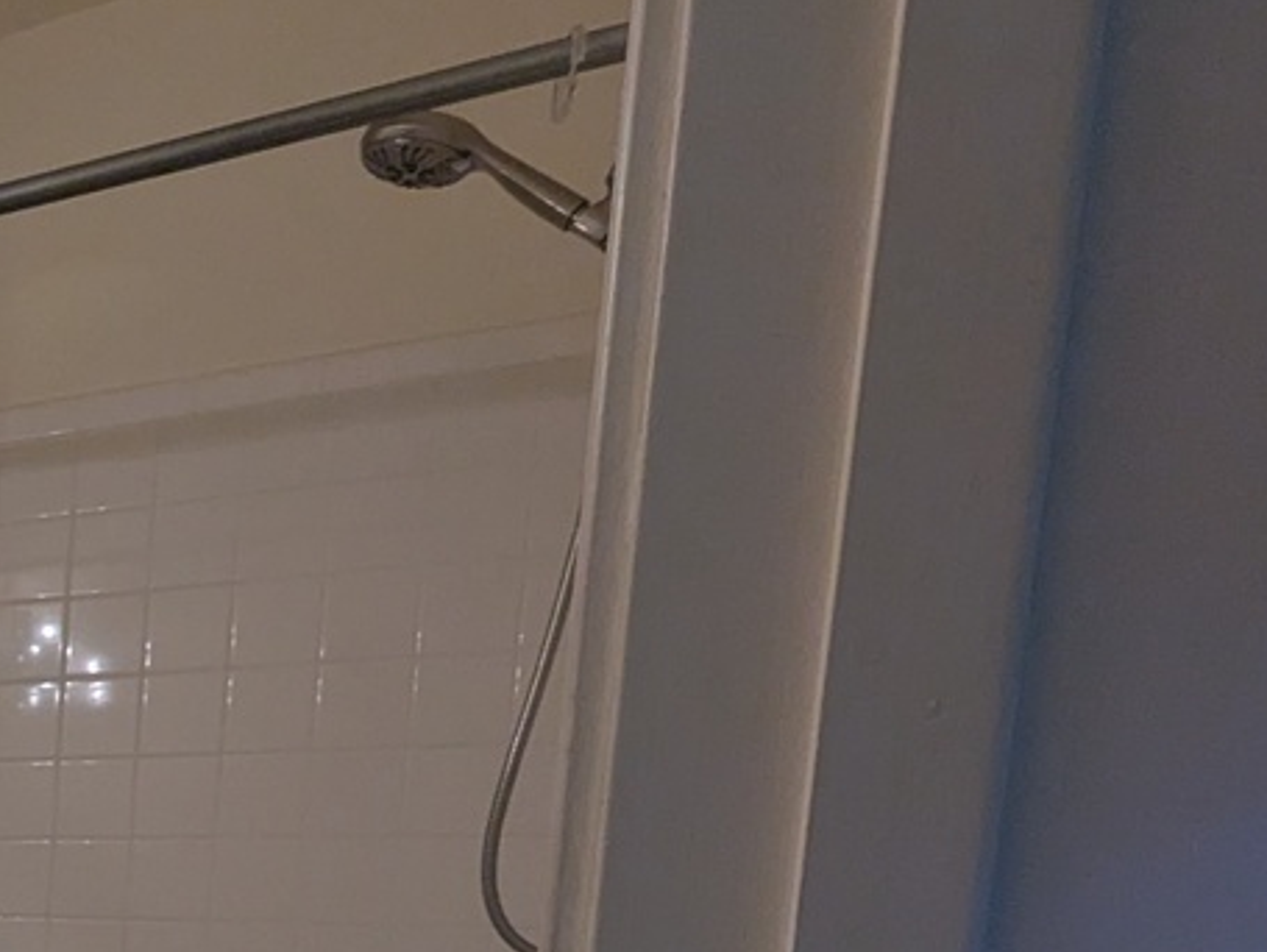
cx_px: -409
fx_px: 1502
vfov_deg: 30.8
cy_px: 1086
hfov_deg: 32.9
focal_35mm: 41
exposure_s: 1/120
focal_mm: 1.95
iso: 215
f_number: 2.2
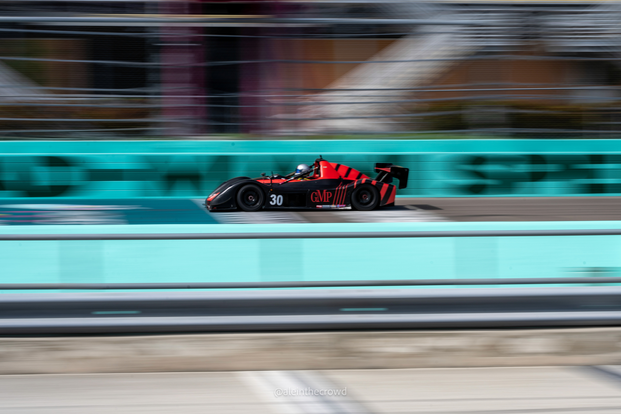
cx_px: 356
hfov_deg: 17.0
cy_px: 238
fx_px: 2079
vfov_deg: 11.4
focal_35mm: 121
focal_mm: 105
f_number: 16
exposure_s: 1/60
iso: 64
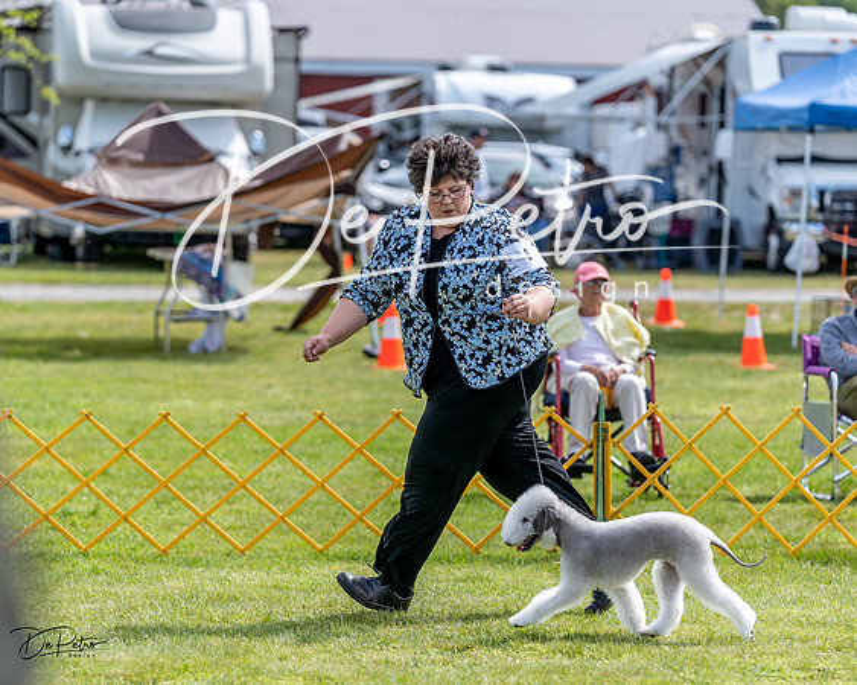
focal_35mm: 166
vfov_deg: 9.3
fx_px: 4220
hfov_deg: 11.6
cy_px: 356
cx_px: 428
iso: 125
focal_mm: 142
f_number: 3.5
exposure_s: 1/1000
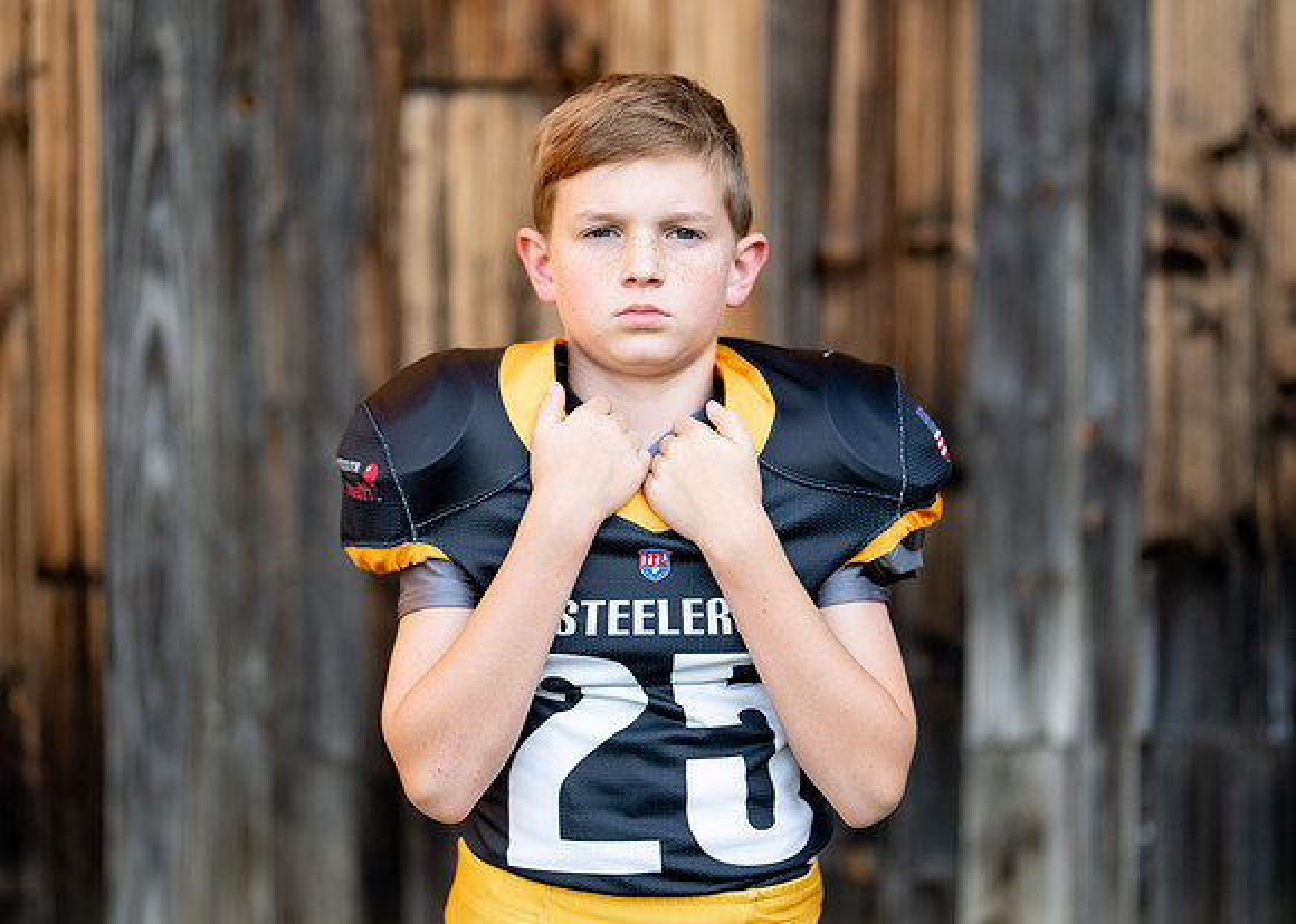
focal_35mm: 61
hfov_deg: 32.1
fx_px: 2251
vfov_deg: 23.2
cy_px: 457
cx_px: 644
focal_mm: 50
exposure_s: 1/1600
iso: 100
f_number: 1.2
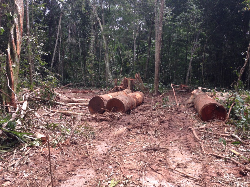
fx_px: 238
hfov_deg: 55.4
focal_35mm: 33
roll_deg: +0.5
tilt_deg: -3.7
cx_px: 125
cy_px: 94
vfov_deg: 42.9
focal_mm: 4.12
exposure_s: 1/253
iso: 50
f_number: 2.4
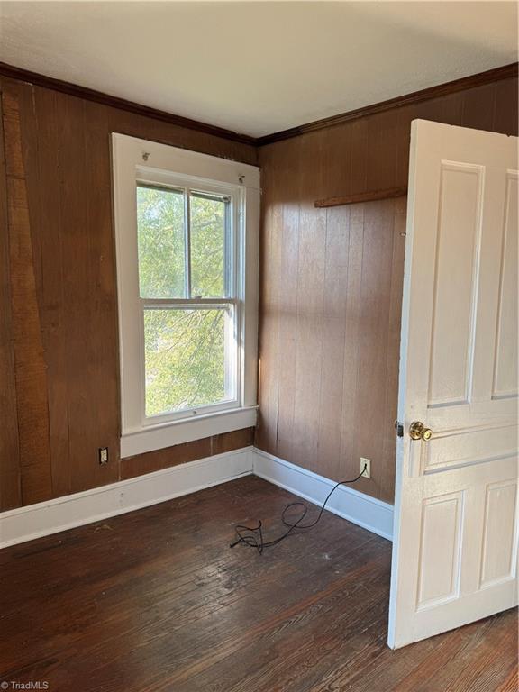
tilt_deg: -6.6
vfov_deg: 71.6
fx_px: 480
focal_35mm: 24
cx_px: 260
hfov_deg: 56.8
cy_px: 346
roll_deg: -2.2
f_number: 1.78
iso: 50
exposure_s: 1/121
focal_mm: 6.76
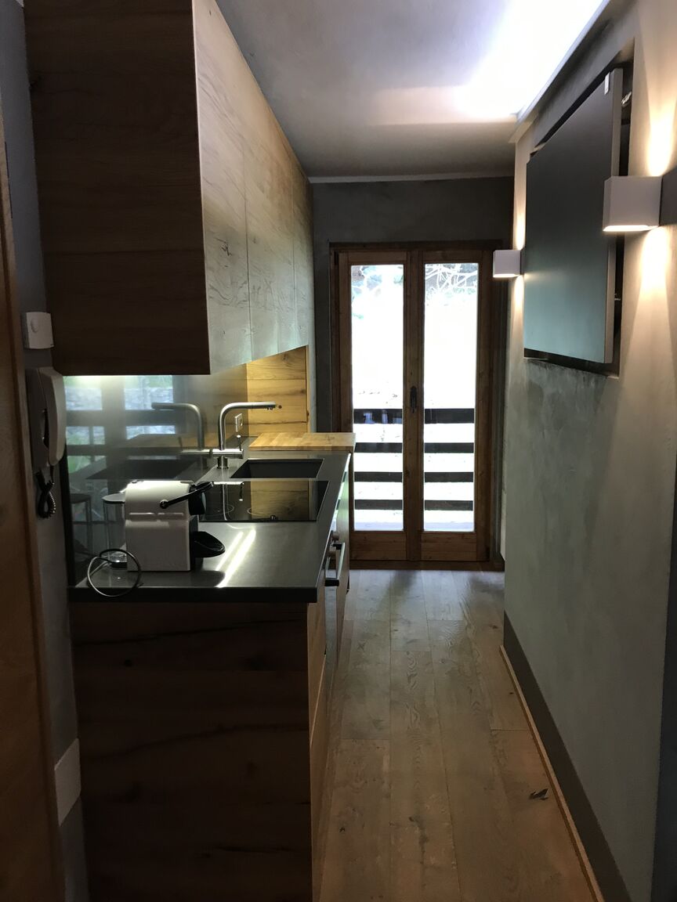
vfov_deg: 63.4
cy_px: 451
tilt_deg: -8.9
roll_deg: +1.3
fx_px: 730
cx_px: 338
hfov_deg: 49.7
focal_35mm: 28
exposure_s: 1/17
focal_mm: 3.99
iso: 50
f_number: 1.8
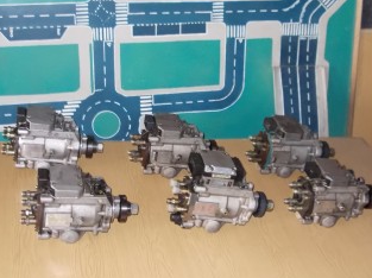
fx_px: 612
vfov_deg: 25.6
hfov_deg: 33.8
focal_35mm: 57
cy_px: 135
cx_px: 182
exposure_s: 1/30
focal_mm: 7.2
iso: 320
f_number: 3.6
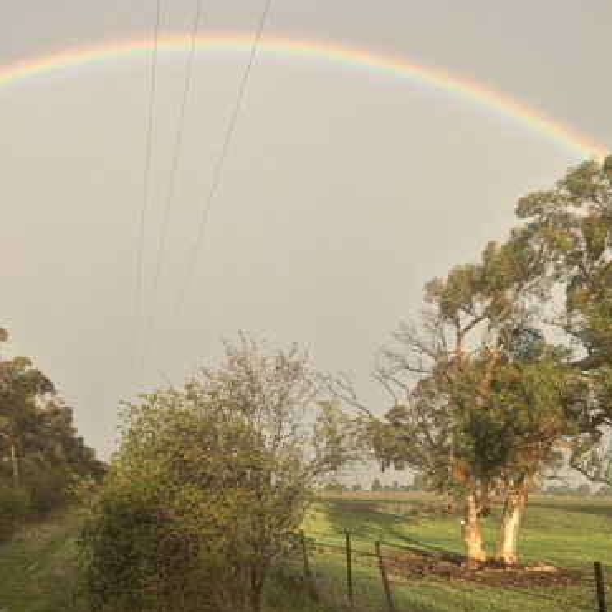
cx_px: 217
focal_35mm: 36
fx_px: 720
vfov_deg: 46.0
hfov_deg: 45.5
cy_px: 308
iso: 32
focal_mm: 4.15
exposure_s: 1/534
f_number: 2.2
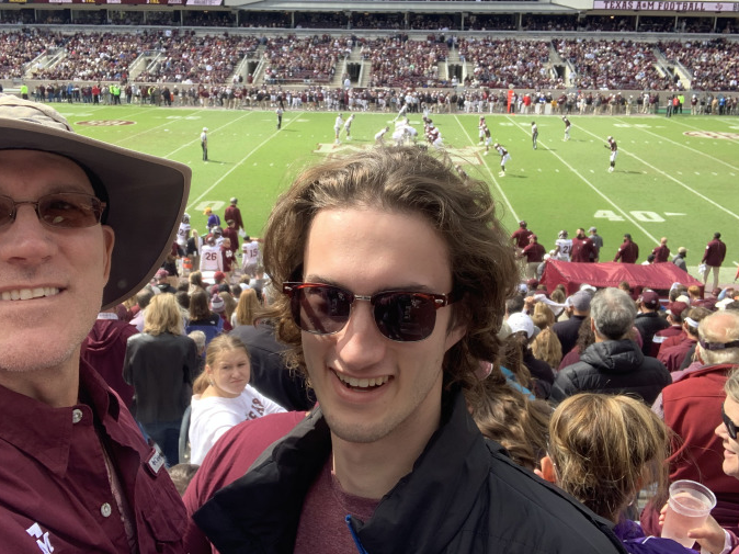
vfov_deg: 37.7
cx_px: 349
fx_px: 811
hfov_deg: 49.0
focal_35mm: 38
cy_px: 269
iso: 16
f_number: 2.2
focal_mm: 2.87
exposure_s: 1/215
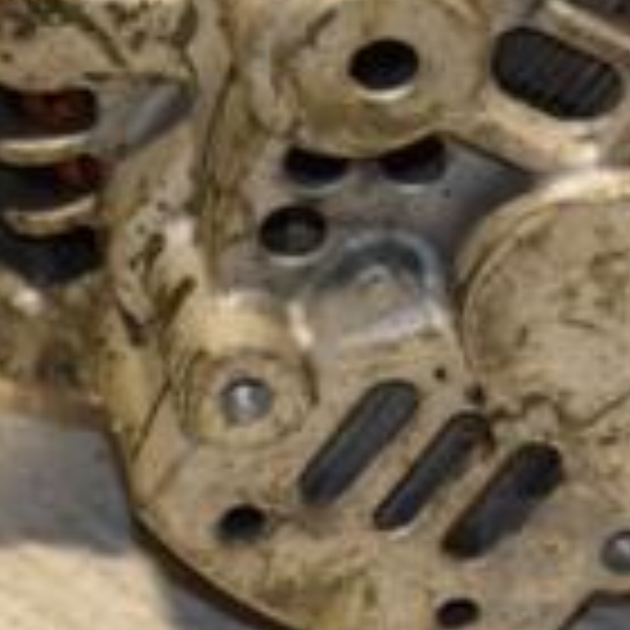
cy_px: -36
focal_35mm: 463
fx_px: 9530
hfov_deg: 3.8
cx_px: 396
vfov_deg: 3.8
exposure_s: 1/160
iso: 800
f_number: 5.6
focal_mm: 85
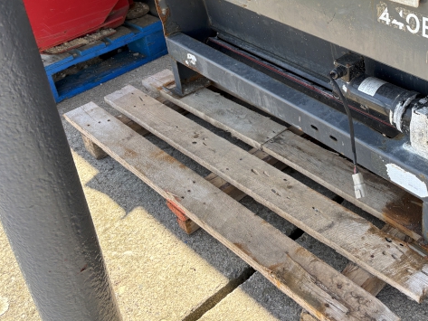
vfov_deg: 32.0
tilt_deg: -28.9
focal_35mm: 44
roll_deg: +2.3
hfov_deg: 41.5
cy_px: 62
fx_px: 544
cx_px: 327
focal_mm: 5.96
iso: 50
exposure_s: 1/428
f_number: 1.6
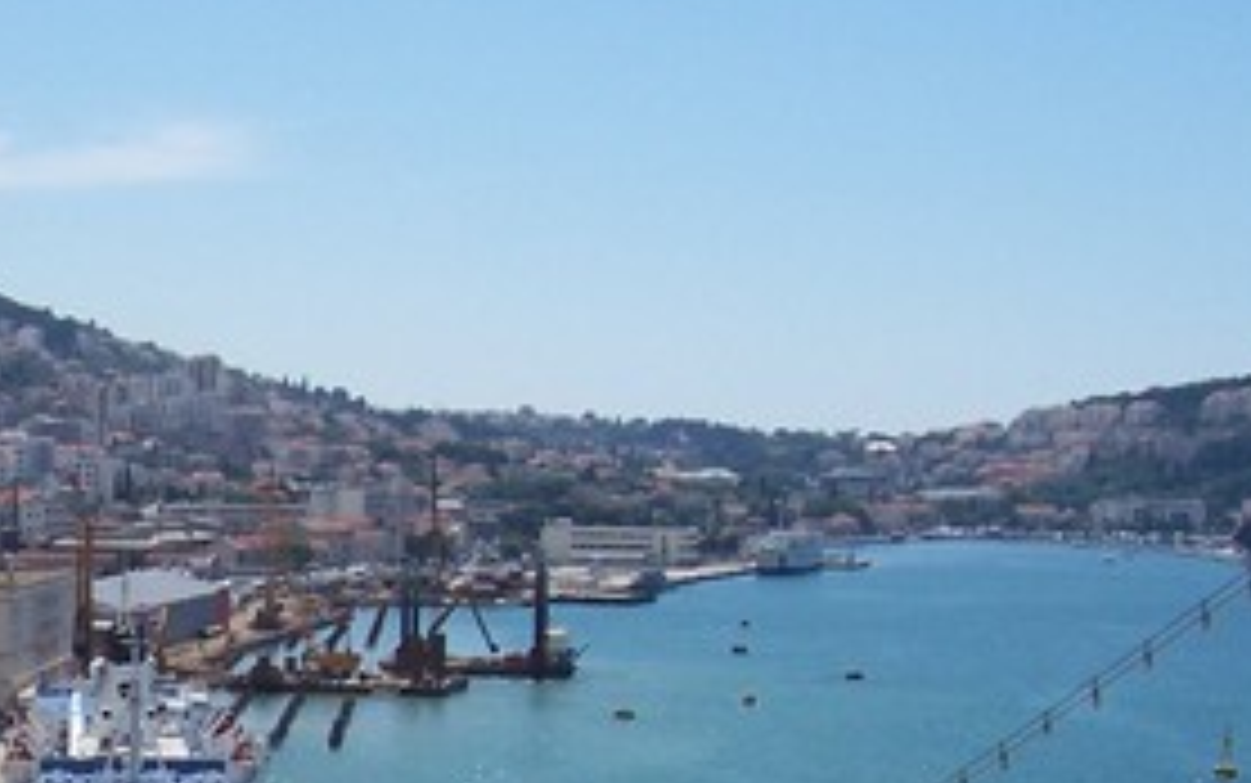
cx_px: -54
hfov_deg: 23.7
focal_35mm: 83
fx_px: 2831
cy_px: 873
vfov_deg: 15.3
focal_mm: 5.6
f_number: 5.6
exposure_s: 1/750
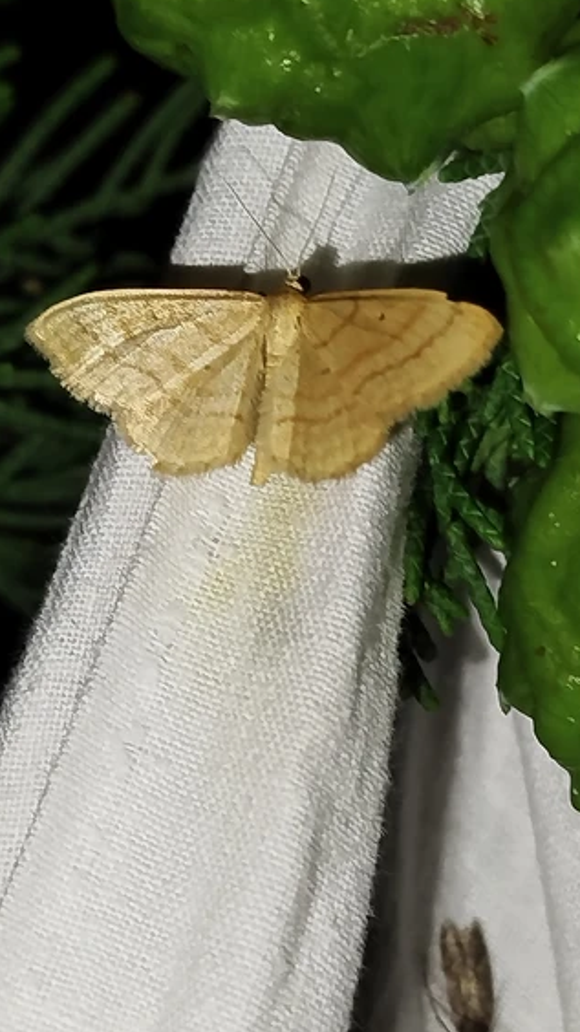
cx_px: 227
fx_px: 2572
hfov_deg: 12.9
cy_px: 543
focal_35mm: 94
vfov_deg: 22.7
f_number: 1.7
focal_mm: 5.31
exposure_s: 1/50
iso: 100
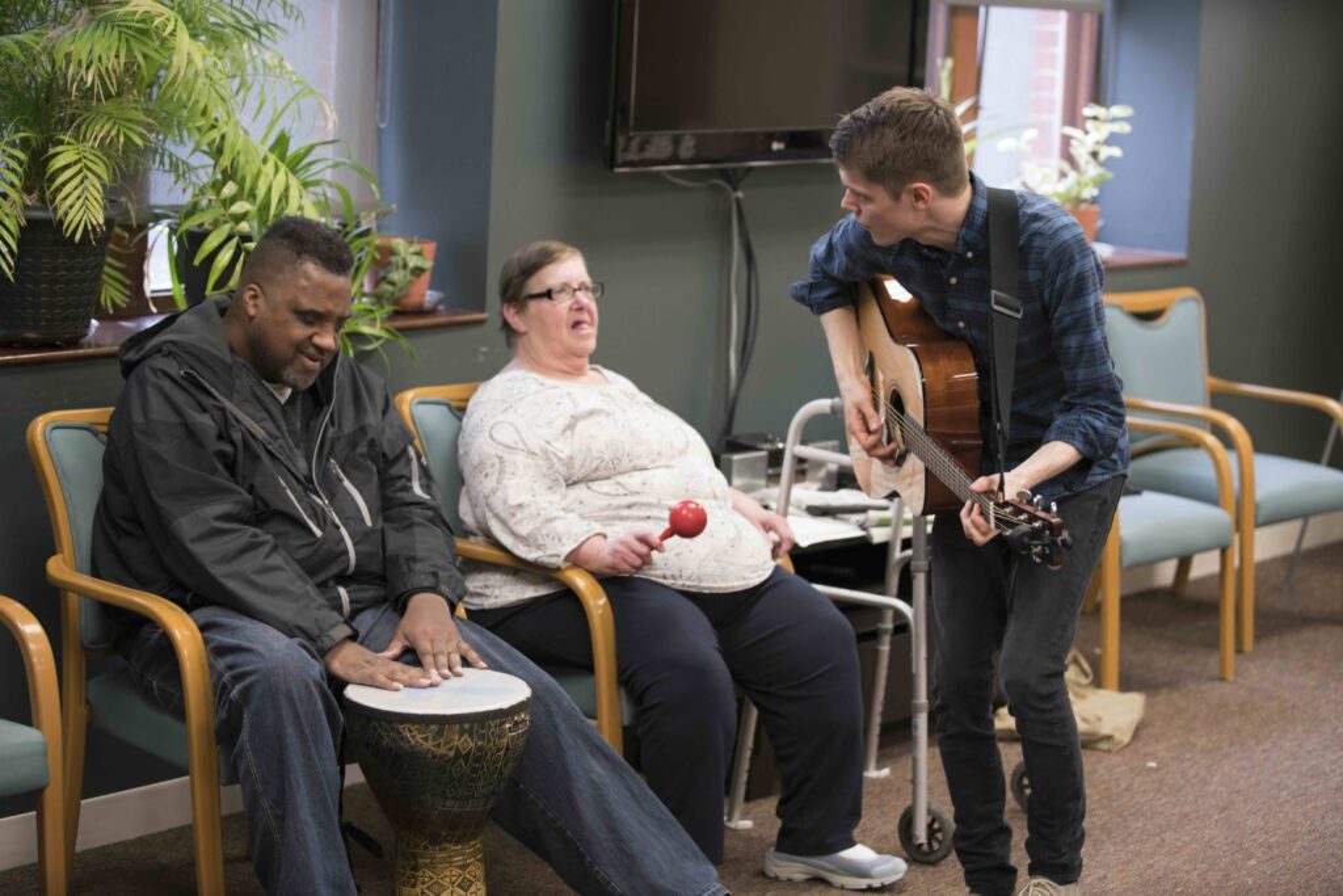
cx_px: 672
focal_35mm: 75
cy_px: 448
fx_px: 2798
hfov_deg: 27.0
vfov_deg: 18.2
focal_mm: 75
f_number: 2.8
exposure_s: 1/125
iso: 1250
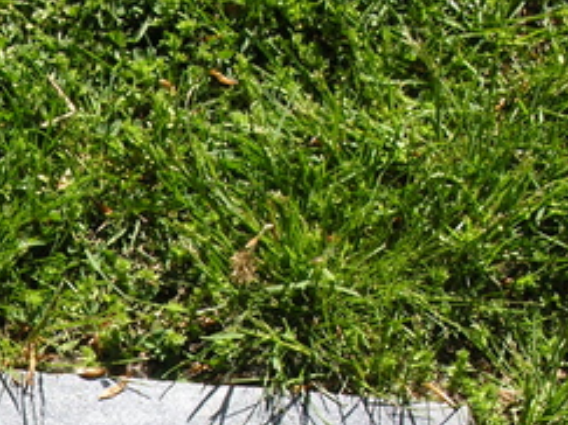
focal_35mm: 209
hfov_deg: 9.3
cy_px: 630
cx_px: -229
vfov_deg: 7.0
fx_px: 3428
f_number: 8
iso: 50
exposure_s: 1/78.7
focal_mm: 16.4
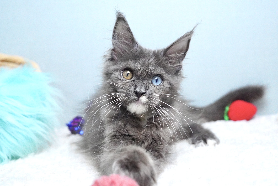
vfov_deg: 27.0
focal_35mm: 50
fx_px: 386
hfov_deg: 39.6
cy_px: 93
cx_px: 139
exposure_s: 1/3200
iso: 32000
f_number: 5
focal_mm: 50
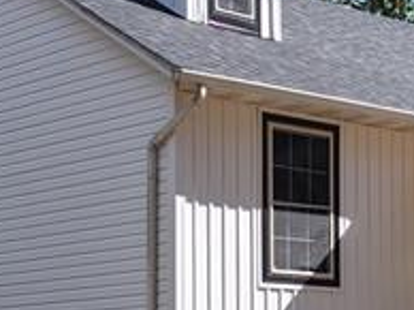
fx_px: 1517
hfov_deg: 15.4
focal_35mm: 127
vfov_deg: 11.5
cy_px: 314
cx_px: 327
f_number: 1.8
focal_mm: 8.67
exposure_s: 1/2000
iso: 190
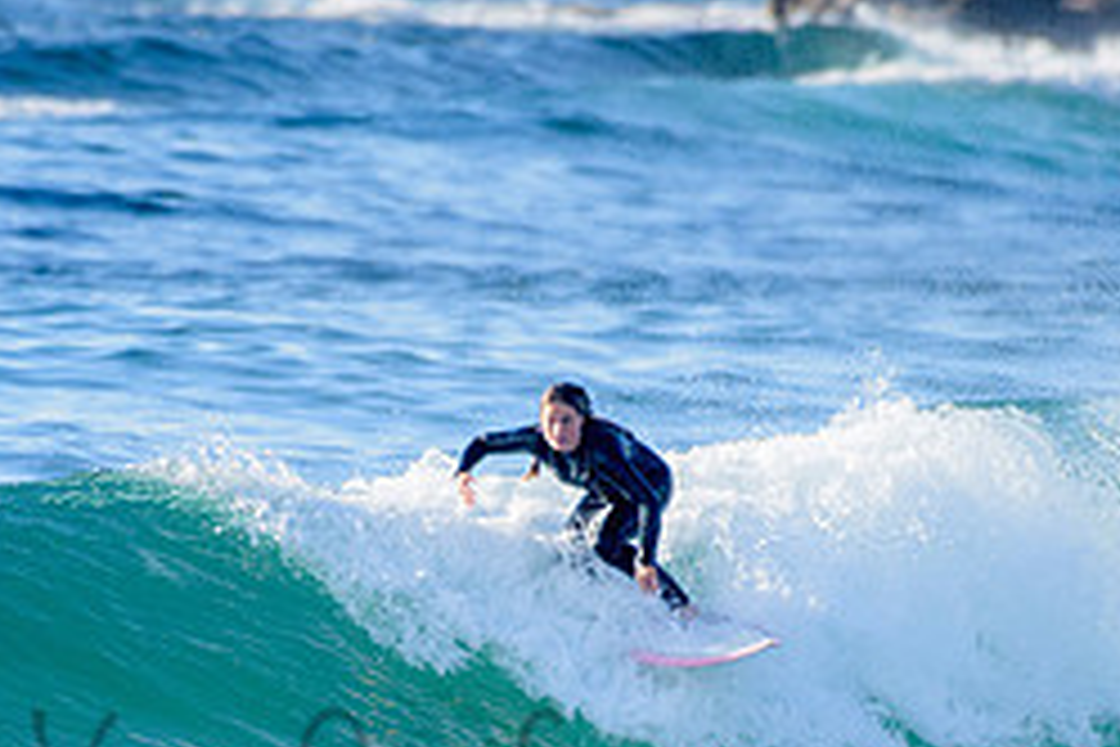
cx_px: 558
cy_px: 561
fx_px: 44392
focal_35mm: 1427
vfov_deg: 1.0
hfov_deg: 1.4
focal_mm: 500
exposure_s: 1/2000
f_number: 5.6
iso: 640
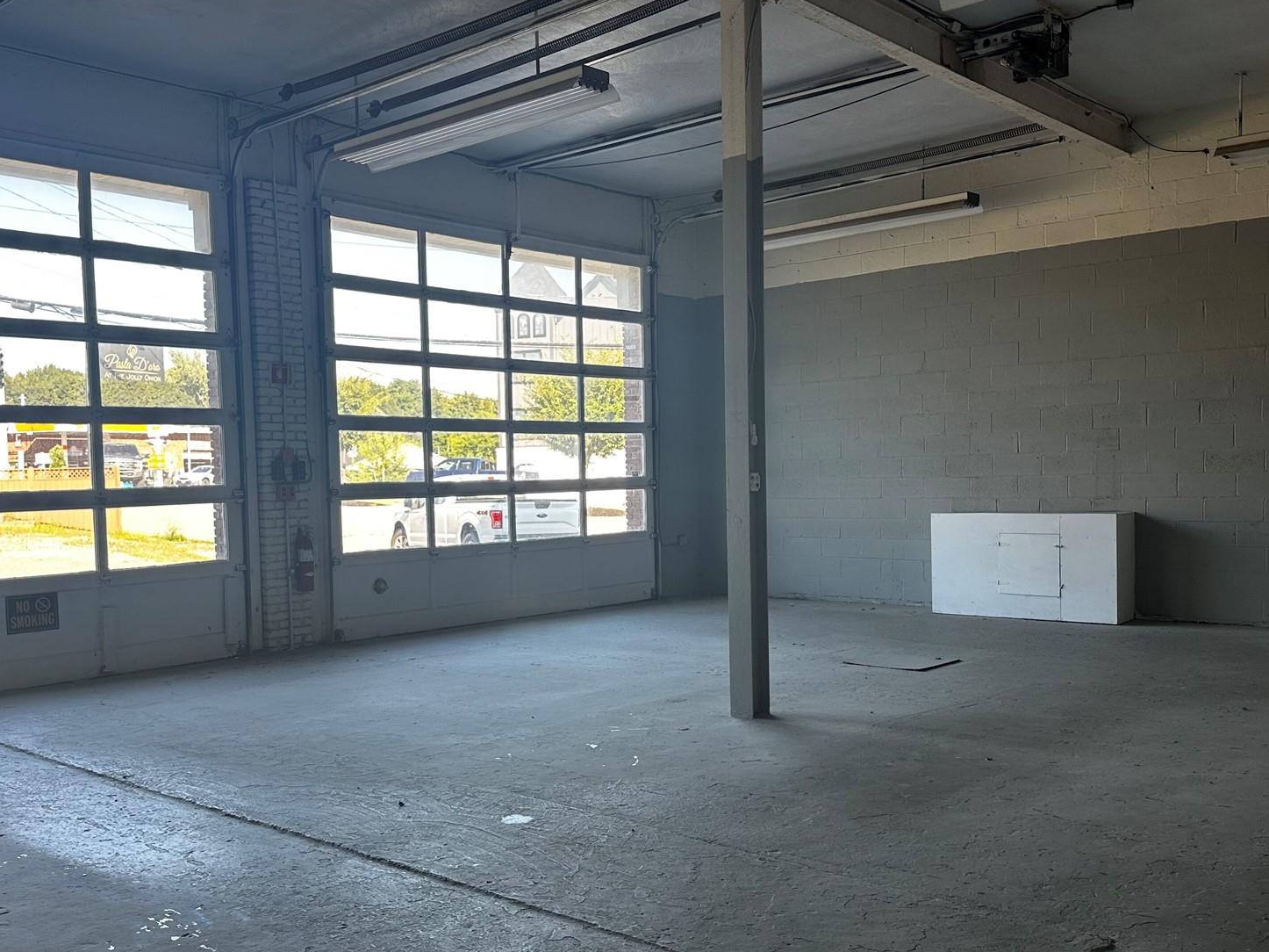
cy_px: 551
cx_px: 575
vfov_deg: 41.7
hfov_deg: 53.9
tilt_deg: -2.9
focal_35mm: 34
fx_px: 1246
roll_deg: +1.2
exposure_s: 1/204
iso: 80
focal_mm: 6.86
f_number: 1.78
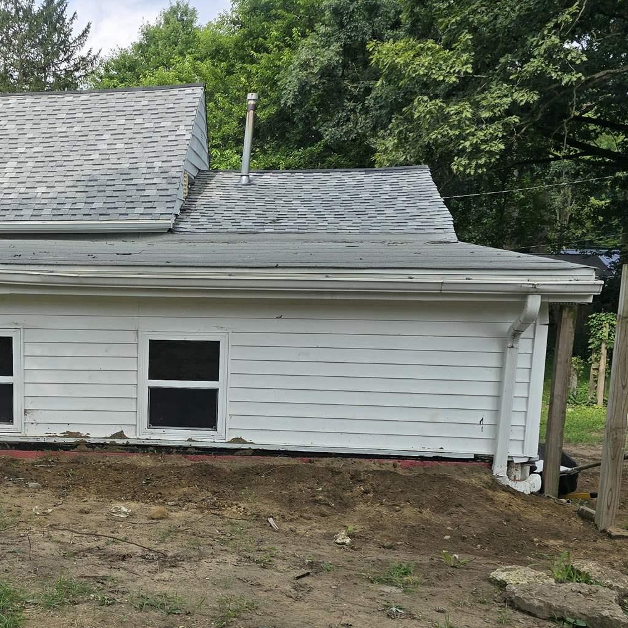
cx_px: 107
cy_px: 389
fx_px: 944
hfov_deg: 35.4
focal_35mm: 46
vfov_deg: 36.6
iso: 12
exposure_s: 1/446
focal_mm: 6.3
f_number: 1.7
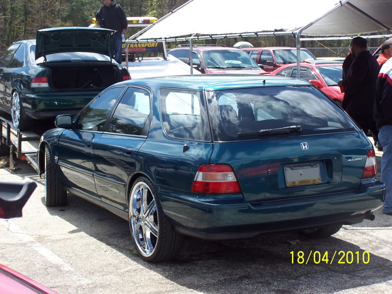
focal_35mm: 75
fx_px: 849
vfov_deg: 19.6
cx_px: 196
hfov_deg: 26.0
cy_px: 147
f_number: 3.2
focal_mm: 12.4
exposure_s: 1/500
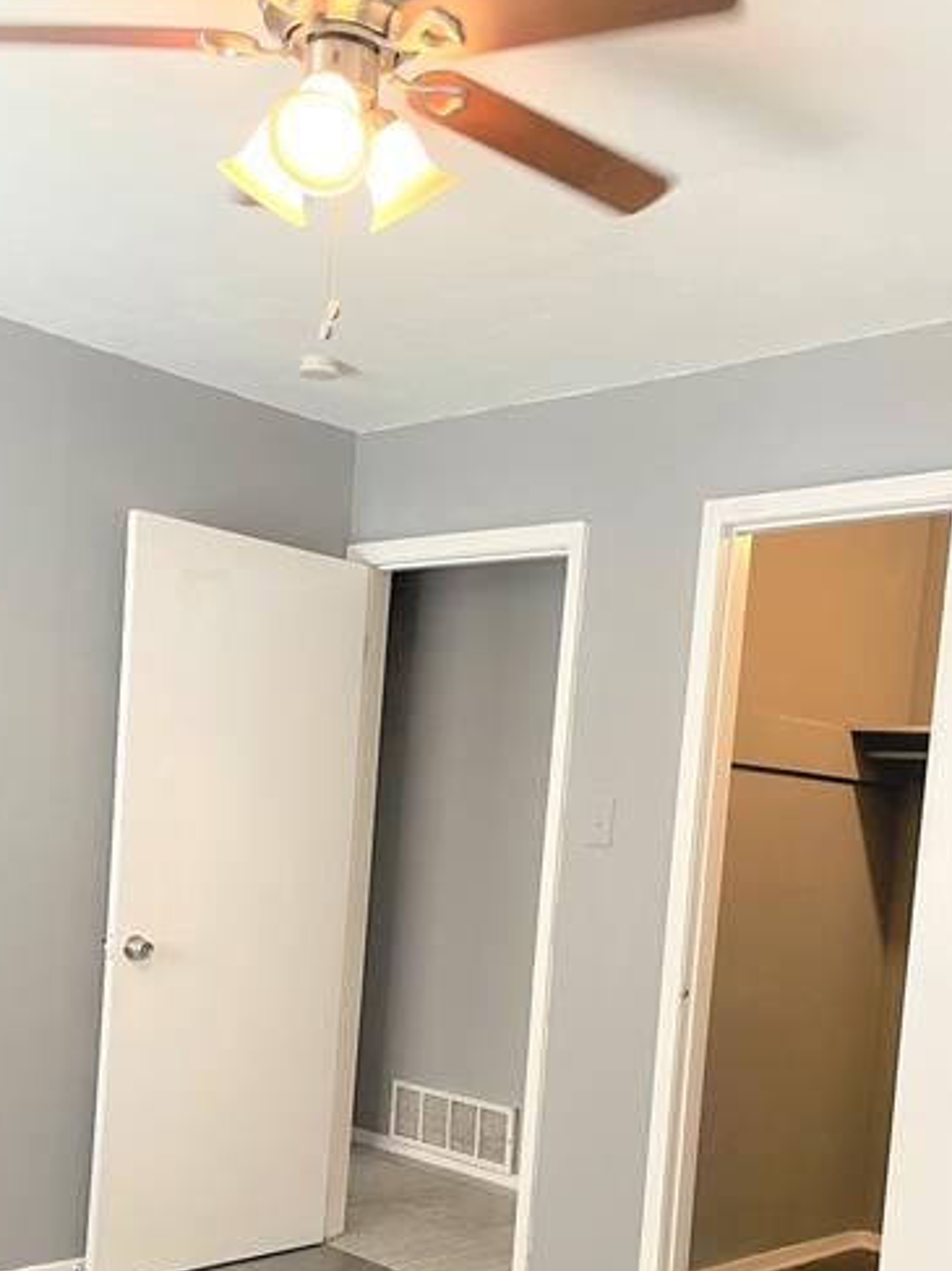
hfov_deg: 35.1
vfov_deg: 44.3
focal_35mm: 41
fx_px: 1504
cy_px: 945
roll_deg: -4.1
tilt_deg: -5.5
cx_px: 467
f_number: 1.6
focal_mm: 4.2
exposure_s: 1/60
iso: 100
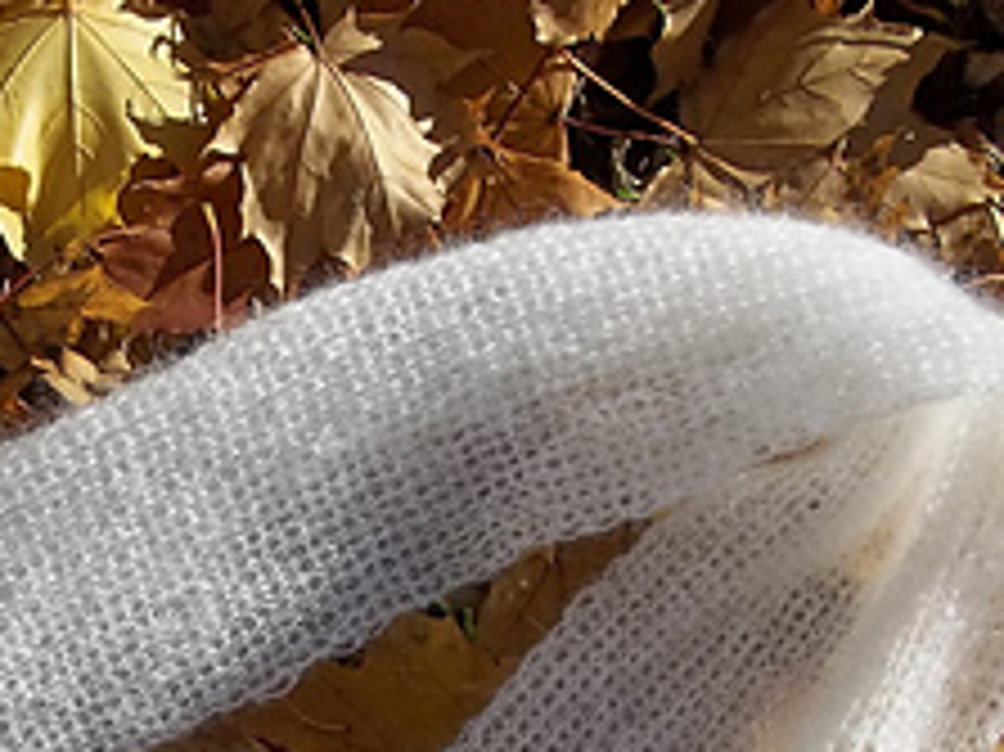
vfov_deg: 15.1
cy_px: 1058
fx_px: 2667
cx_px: 27
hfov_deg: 20.7
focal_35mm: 92
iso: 80
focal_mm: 5.7
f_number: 8.8
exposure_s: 1/160
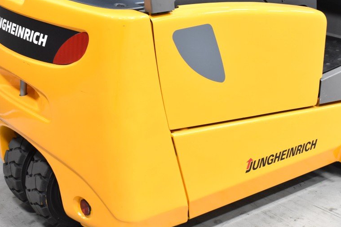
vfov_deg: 19.8
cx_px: 129
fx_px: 652
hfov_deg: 29.2
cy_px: 102
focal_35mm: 69
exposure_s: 1/30
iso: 1600
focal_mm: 29
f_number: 5
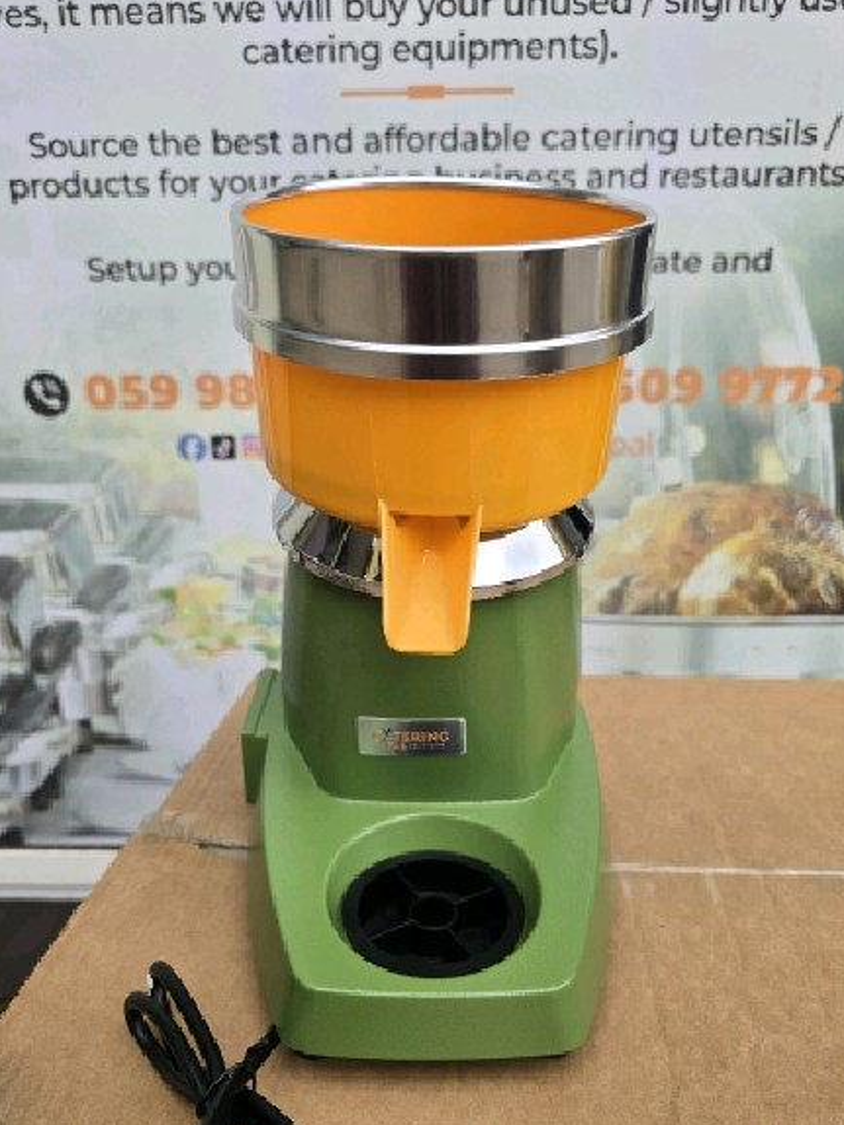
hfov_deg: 56.8
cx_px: 439
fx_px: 781
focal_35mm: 24
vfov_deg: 71.6
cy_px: 577
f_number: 1.7
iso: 32
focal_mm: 6.3
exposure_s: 1/182
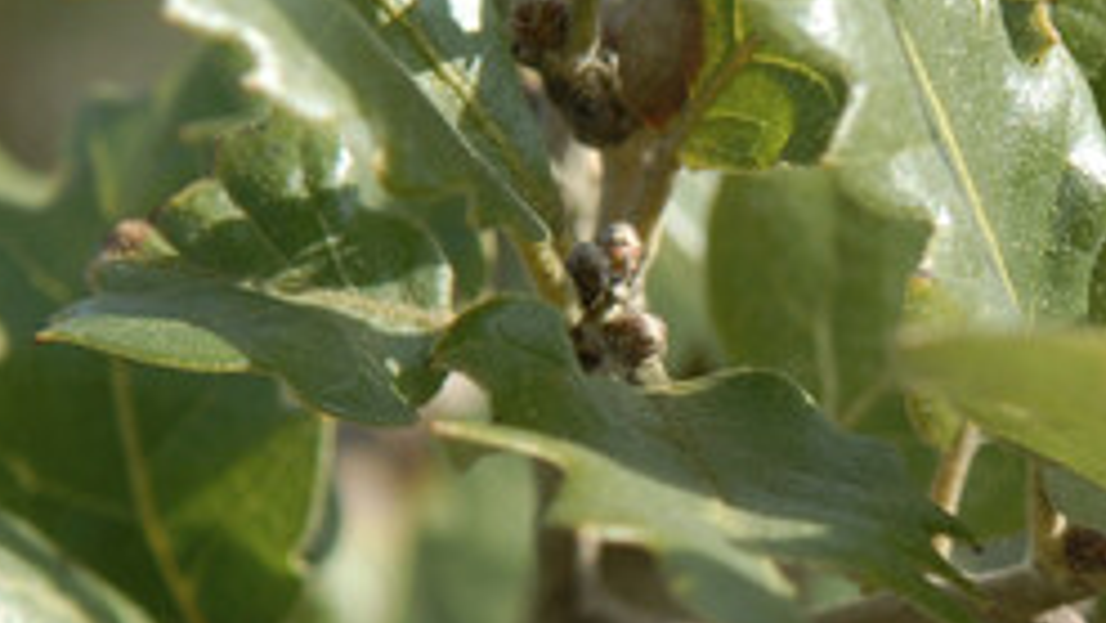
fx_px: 10535
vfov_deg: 3.4
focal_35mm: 359
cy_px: 558
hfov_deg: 6.0
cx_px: 1075
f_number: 7.1
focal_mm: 55
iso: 100
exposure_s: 1/80
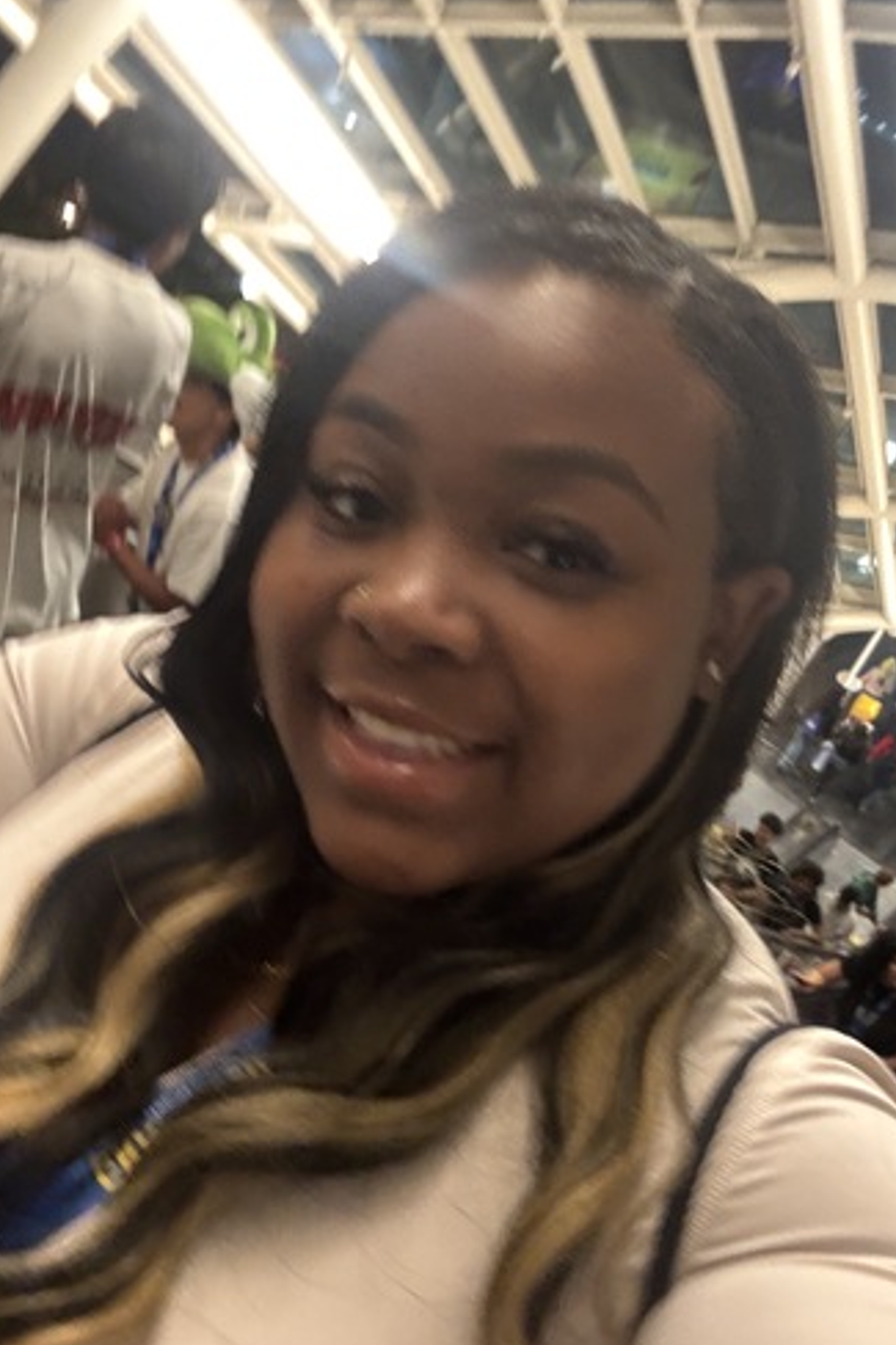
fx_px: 1195
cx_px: 500
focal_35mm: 32
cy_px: 684
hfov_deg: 41.0
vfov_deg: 58.7
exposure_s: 1/25
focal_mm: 2.69
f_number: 1.9
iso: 640
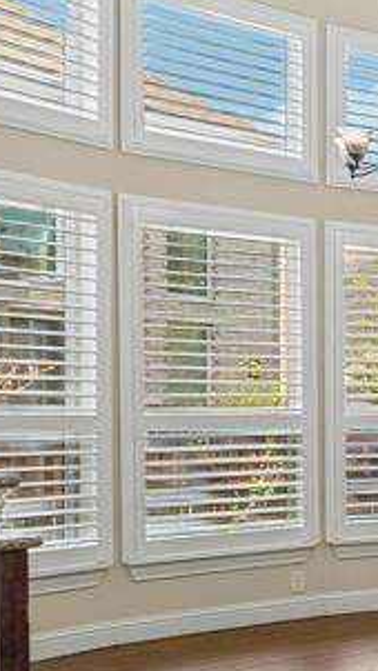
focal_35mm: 64
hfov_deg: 12.6
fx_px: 1140
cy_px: 418
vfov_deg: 32.7
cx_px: 1001
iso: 400
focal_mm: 18
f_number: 8
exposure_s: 1/20
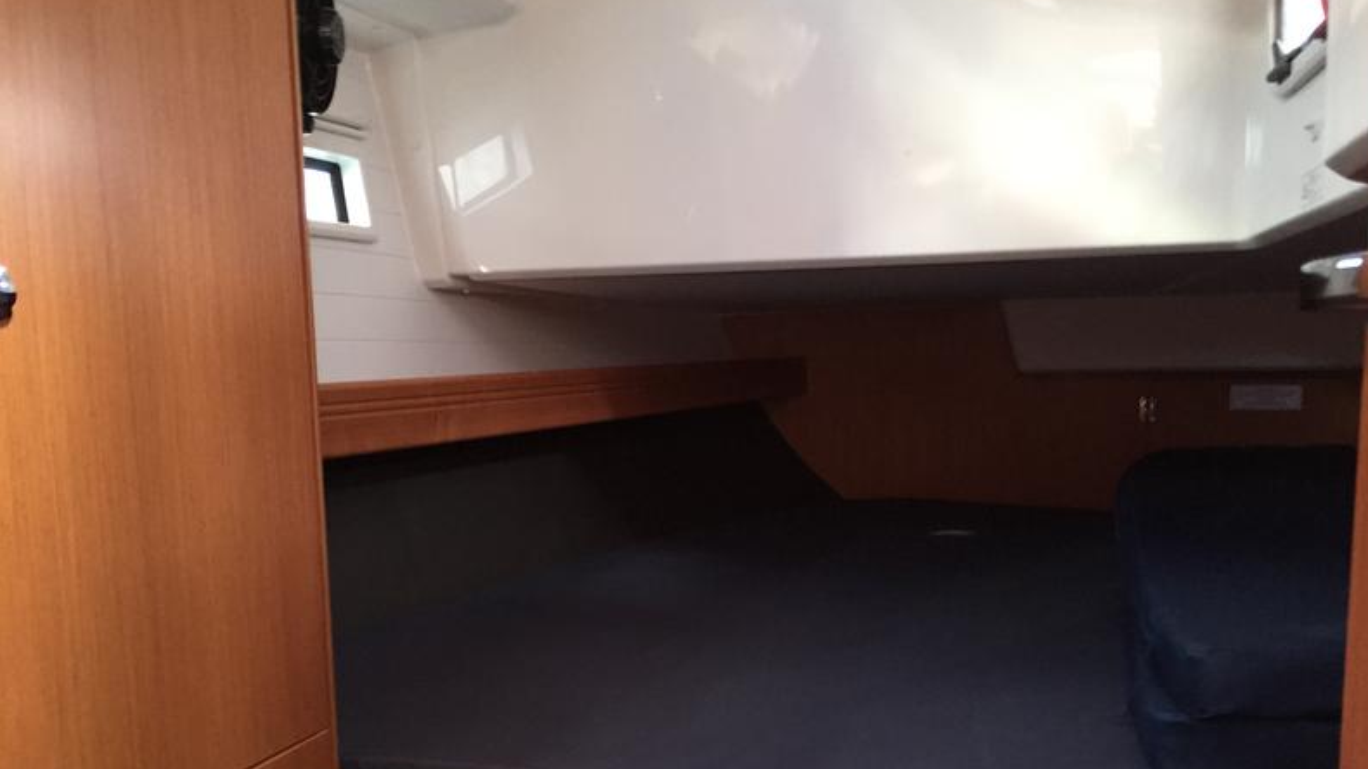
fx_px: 1161
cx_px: 691
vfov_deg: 36.3
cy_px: 501
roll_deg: +0.4
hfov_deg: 61.0
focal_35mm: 32
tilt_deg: -8.3
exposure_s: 1/17
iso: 250
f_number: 2.2
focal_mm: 4.15
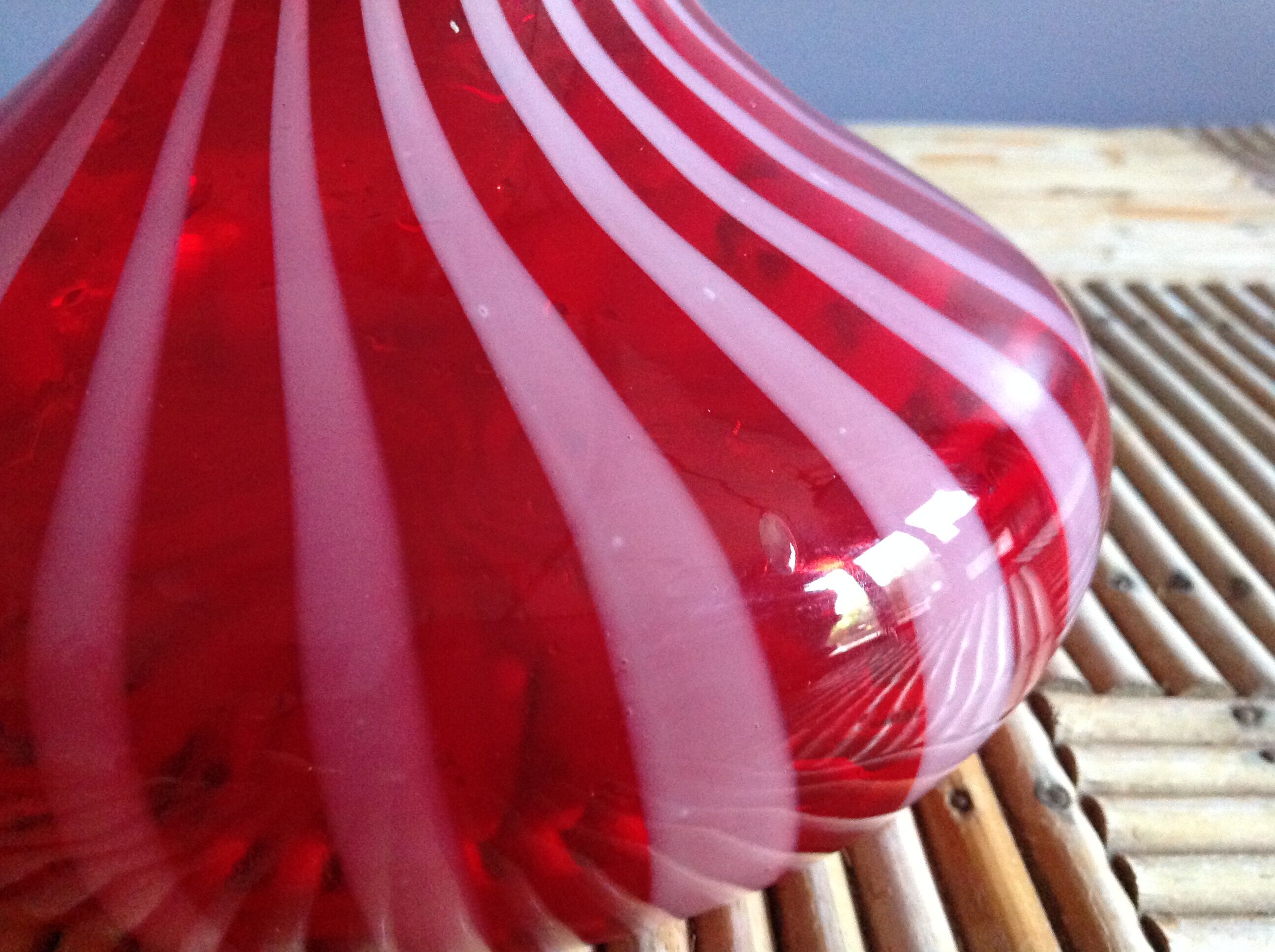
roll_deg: -2.1
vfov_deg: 40.6
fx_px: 1287
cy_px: 476
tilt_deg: -27.0
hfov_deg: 52.7
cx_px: 638
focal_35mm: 35
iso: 640
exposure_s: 1/15
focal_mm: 4.28
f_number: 2.4
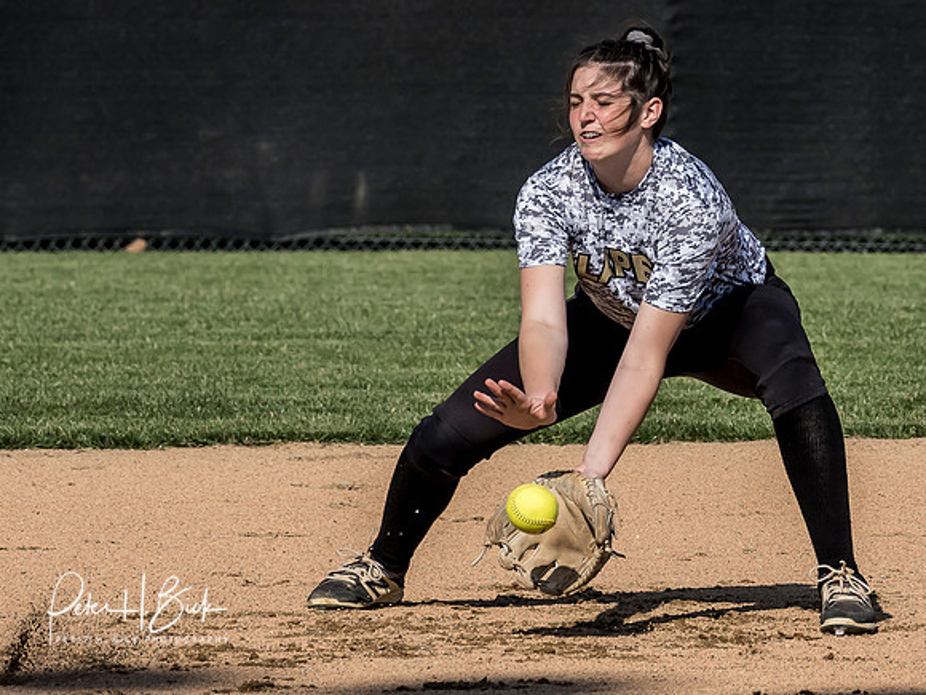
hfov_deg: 3.6
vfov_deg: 2.7
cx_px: 550
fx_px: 14637
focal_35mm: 547
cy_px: 192
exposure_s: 1/2000
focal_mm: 150
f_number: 6.3
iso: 400
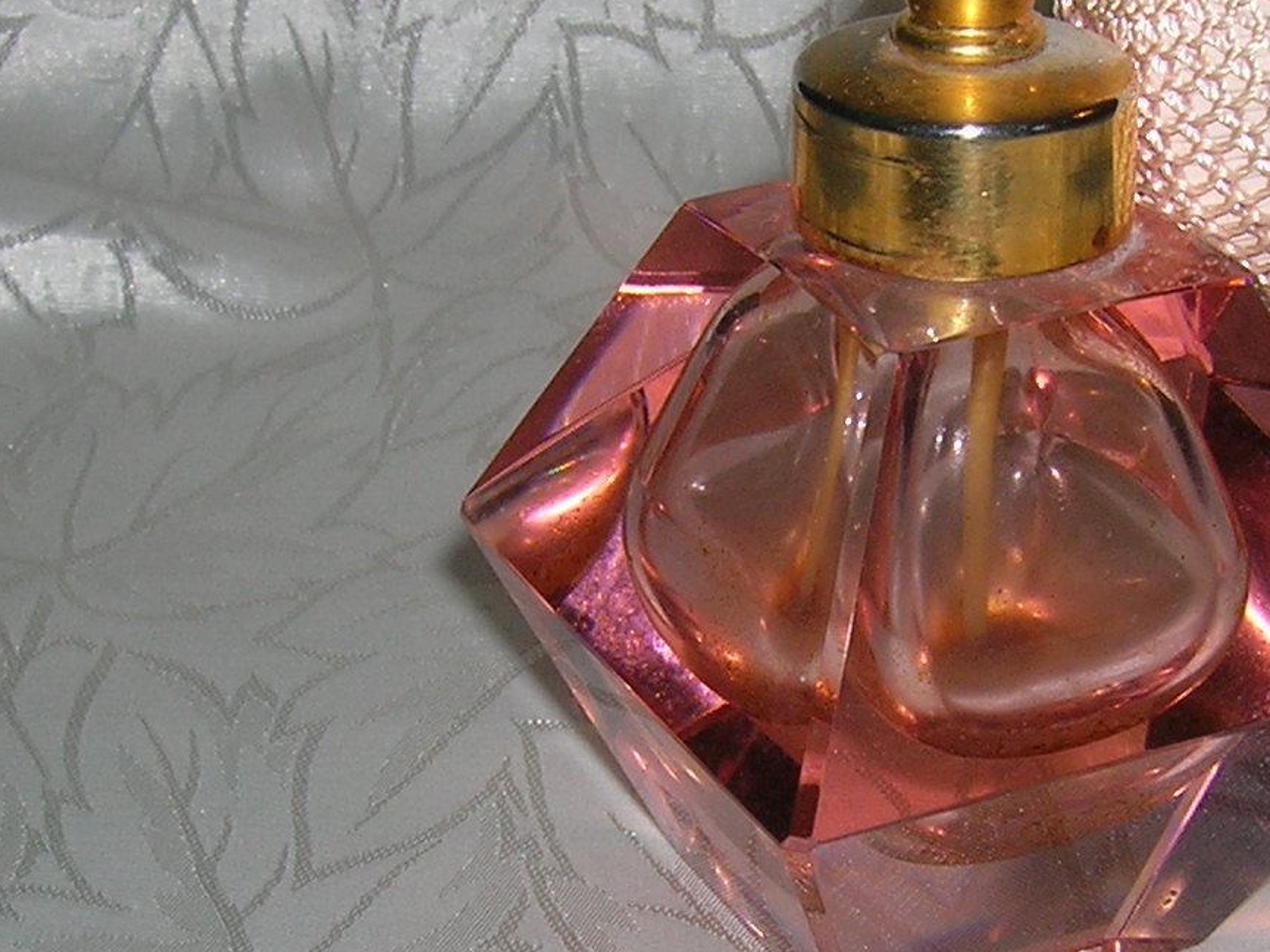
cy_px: 615
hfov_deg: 21.7
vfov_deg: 16.4
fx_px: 3300
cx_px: 814
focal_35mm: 90
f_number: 4.9
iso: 50
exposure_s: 1/60.1
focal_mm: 5.7
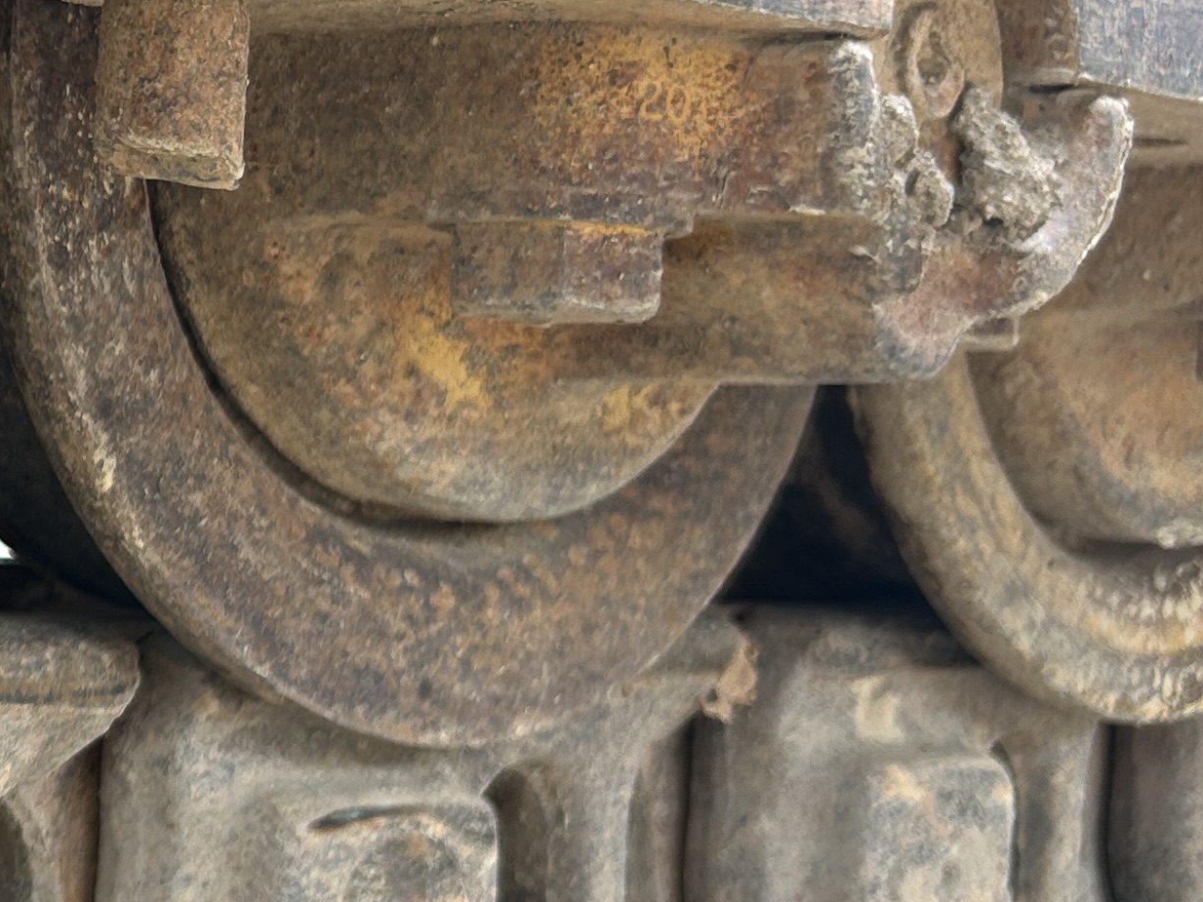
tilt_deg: +4.4
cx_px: -435
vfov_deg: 17.4
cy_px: 394
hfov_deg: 20.6
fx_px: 2954
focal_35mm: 85
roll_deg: -0.4
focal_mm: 5.7
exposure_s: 1/135
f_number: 1.5
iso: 40
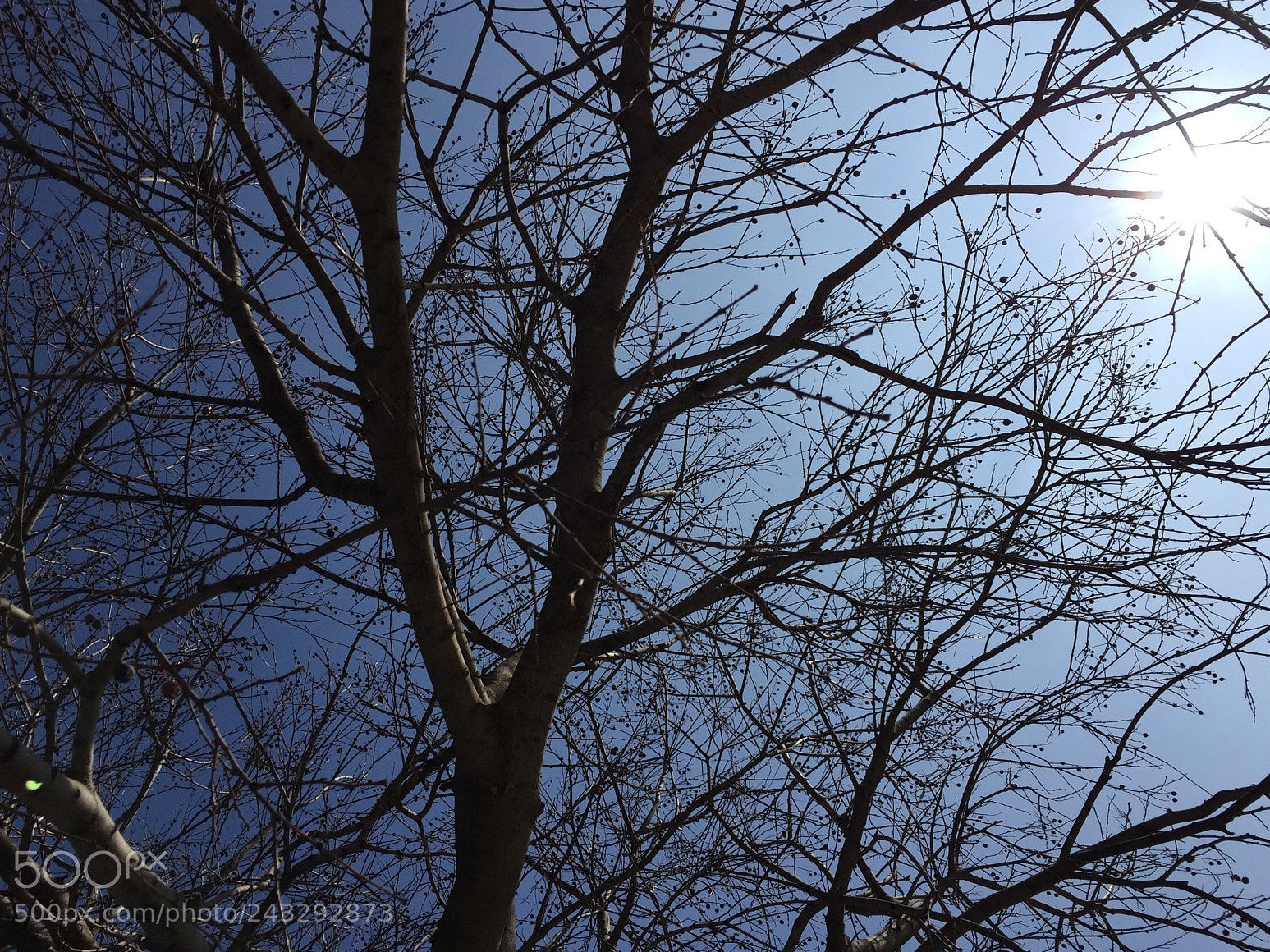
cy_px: 485
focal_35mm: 30
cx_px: 620
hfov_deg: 60.0
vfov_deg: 46.8
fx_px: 1101
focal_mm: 4.15
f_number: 2.2
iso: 32
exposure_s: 1/5650
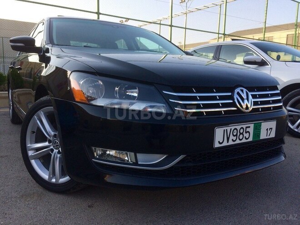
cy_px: 112
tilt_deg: -9.0
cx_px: 150
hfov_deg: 61.7
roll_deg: -0.9
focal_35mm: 29
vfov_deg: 48.2
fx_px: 251
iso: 32
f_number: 2.2
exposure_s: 1/586
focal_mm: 4.15
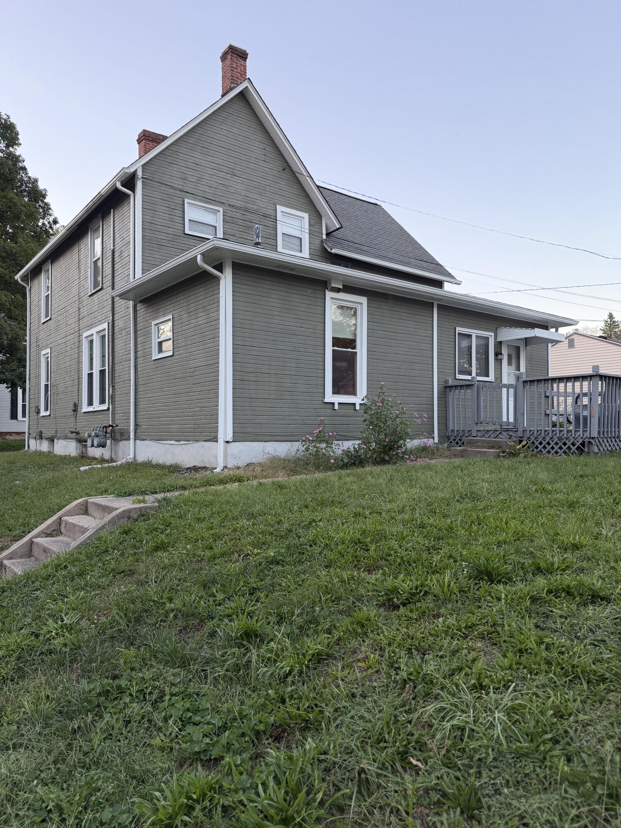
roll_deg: +0.4
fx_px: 574
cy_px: 414
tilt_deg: +0.4
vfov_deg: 71.6
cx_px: 310
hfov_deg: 56.8
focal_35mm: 24
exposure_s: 1/169
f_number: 1.78
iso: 125
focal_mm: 6.76
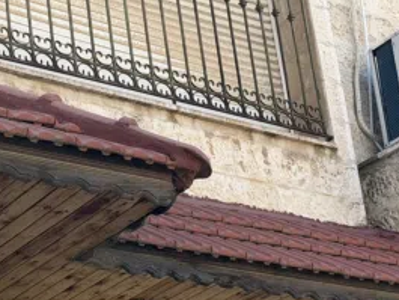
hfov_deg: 16.9
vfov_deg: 12.6
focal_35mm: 116
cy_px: 298
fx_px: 1338
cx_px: 117
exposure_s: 1/1085
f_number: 1.78
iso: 80
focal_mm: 6.76
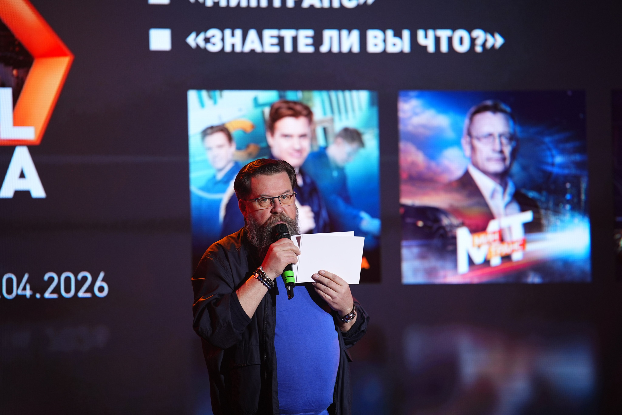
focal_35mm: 200
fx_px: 3455
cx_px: 311
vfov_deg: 6.9
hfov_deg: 10.3
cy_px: 208
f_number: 2.8
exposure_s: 1/200
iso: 640
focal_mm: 200
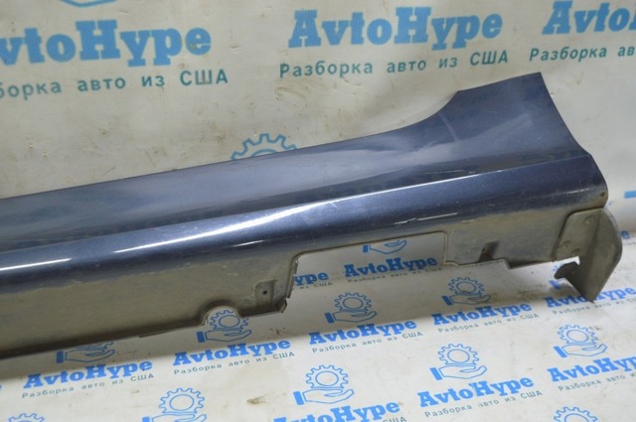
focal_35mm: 44
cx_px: 318
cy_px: 211
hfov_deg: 45.0
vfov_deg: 30.8
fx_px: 768
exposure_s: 1/20
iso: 400
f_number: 5.6
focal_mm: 29
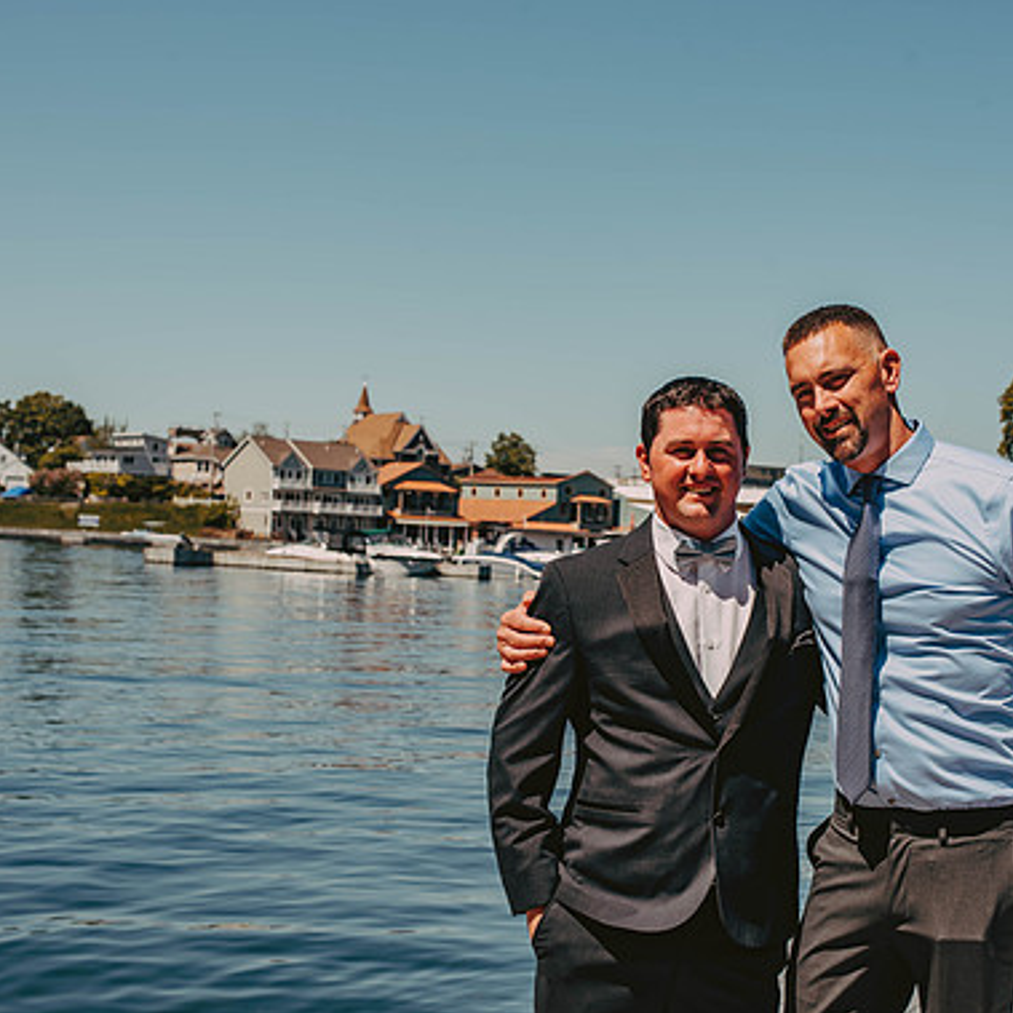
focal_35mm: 65
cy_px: 515
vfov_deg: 26.5
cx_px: 617
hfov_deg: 26.4
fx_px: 2152
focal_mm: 50
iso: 125
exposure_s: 1/500
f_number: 6.3
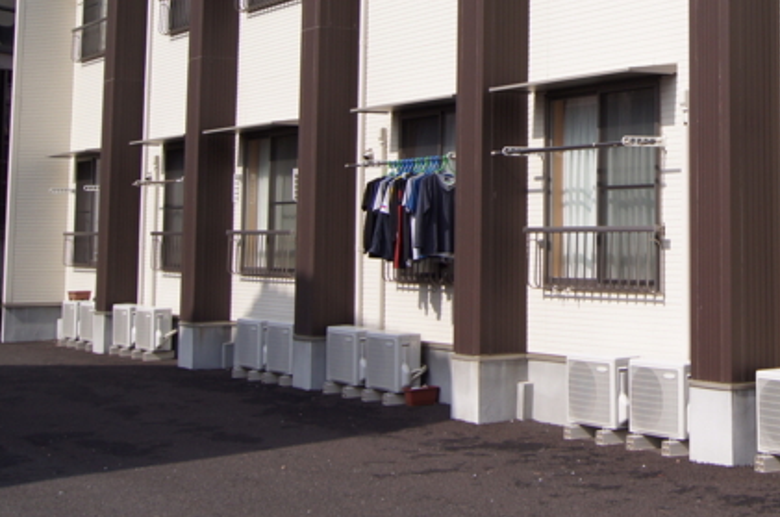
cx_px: 843
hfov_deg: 25.8
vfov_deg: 18.1
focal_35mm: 73
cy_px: -21
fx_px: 1579
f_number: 8
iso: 100
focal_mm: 20
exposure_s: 1/250
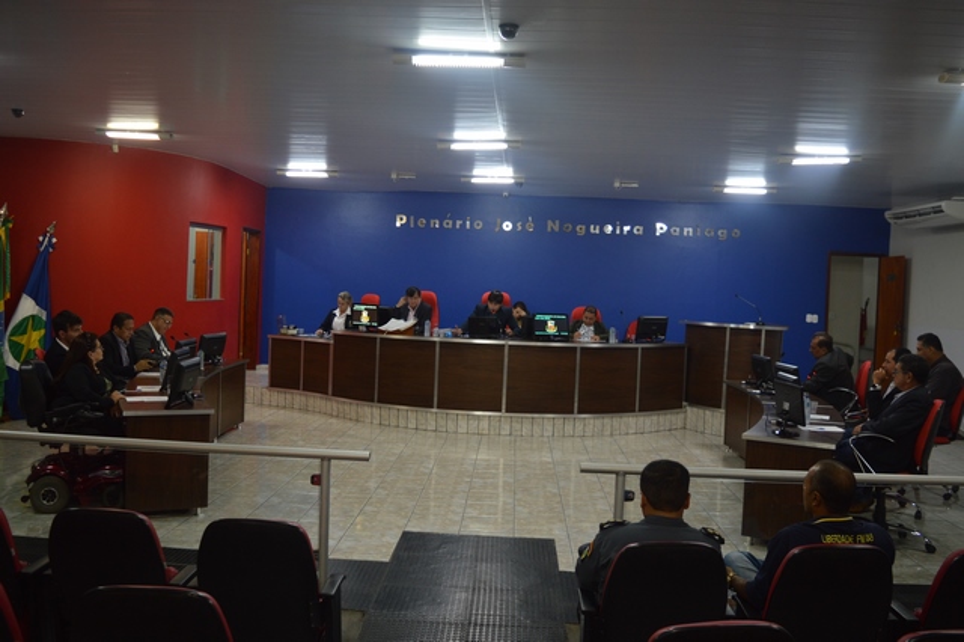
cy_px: 321
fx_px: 843
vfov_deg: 41.7
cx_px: 482
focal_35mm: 32
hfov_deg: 59.5
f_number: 3.8
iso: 400
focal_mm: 21
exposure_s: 1/25
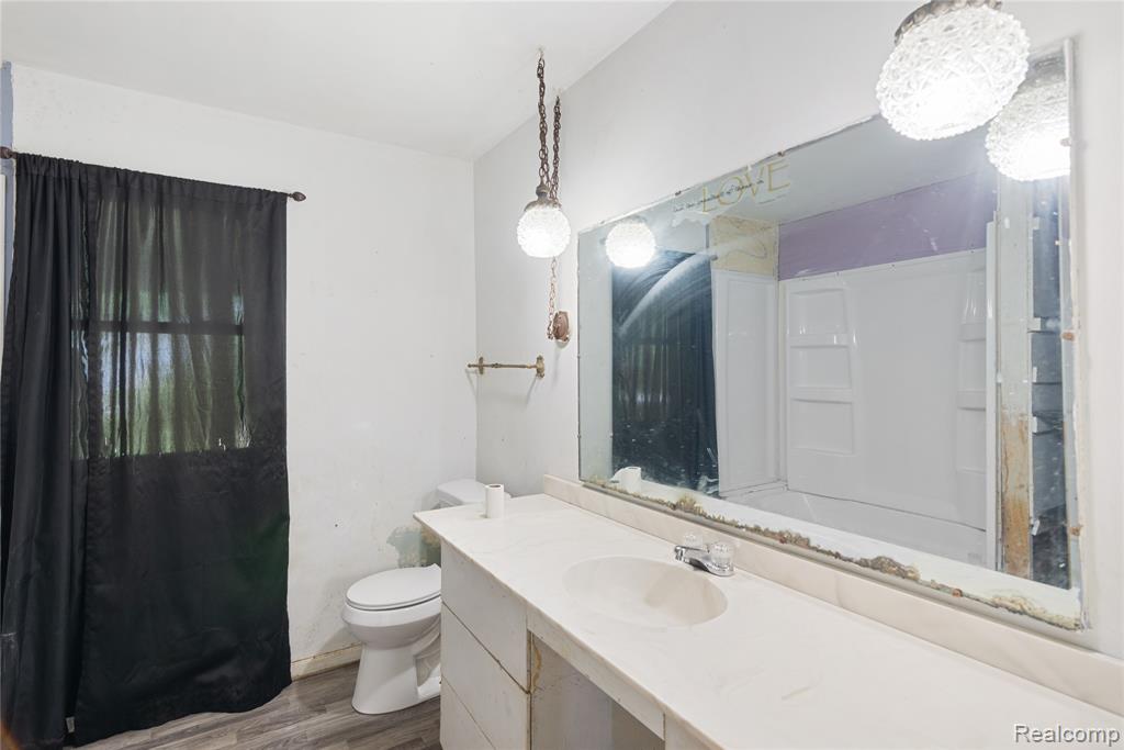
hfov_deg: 93.3
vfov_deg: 70.5
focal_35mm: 17
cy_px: 375
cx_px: 562
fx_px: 531
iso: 400
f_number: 8
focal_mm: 17
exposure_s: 1/20
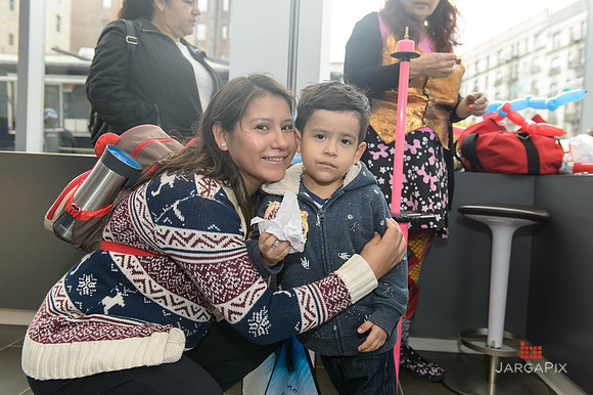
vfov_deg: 41.1
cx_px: 296
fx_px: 527
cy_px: 198
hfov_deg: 58.7
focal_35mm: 32
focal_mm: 32
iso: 800
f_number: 4
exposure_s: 1/200
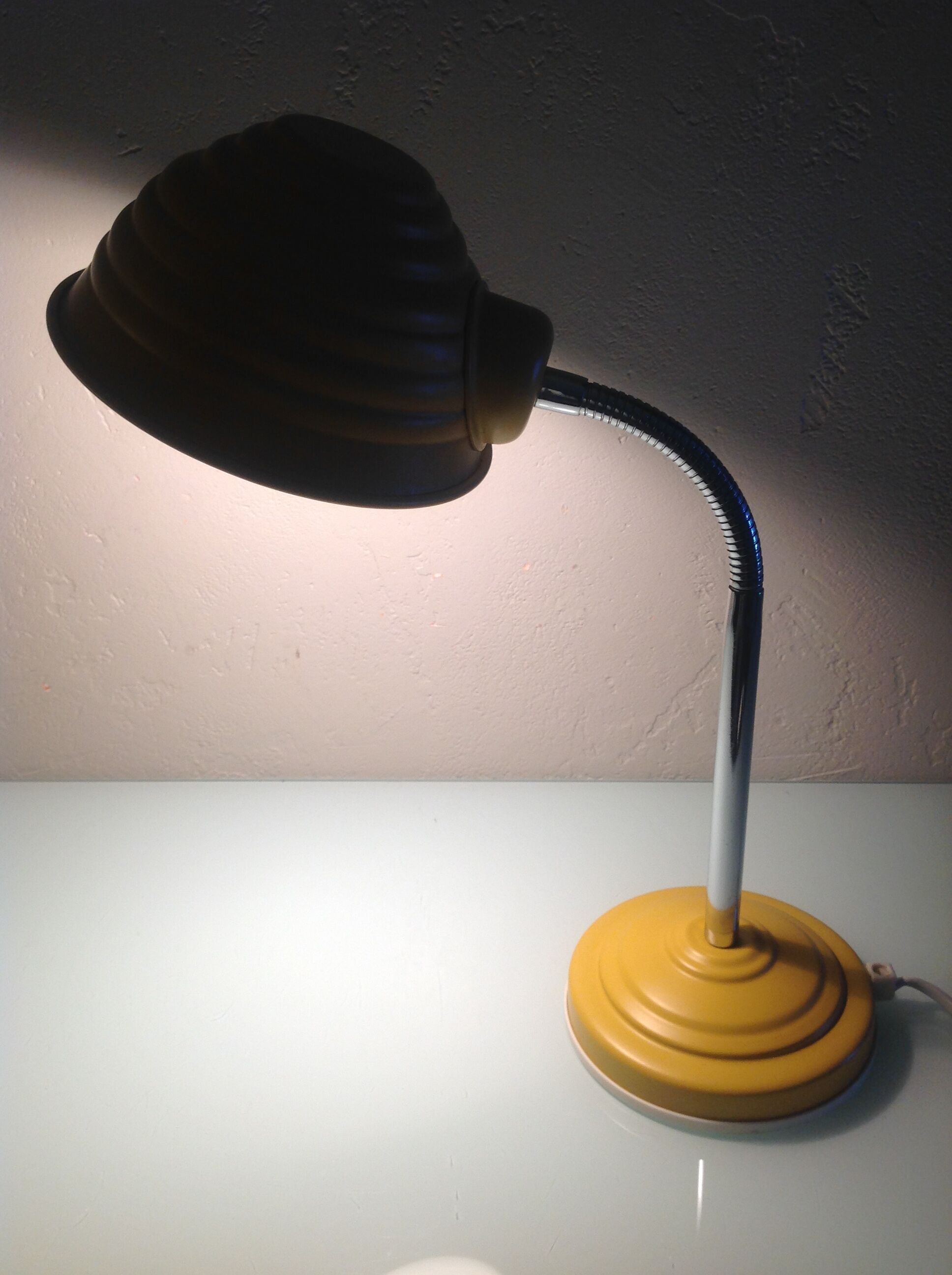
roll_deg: +4.0
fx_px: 1287
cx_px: 476
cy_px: 638
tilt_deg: -25.0
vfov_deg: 52.7
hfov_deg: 40.6
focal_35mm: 35
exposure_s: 1/25
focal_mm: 4.28
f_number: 2.4
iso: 50
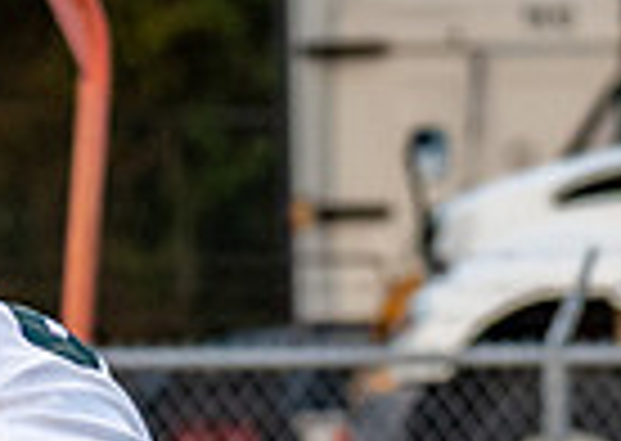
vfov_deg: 1.4
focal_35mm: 996
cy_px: 876
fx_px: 17532
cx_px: -254
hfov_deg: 2.0
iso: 1000
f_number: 2.8
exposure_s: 1/1000
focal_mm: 108
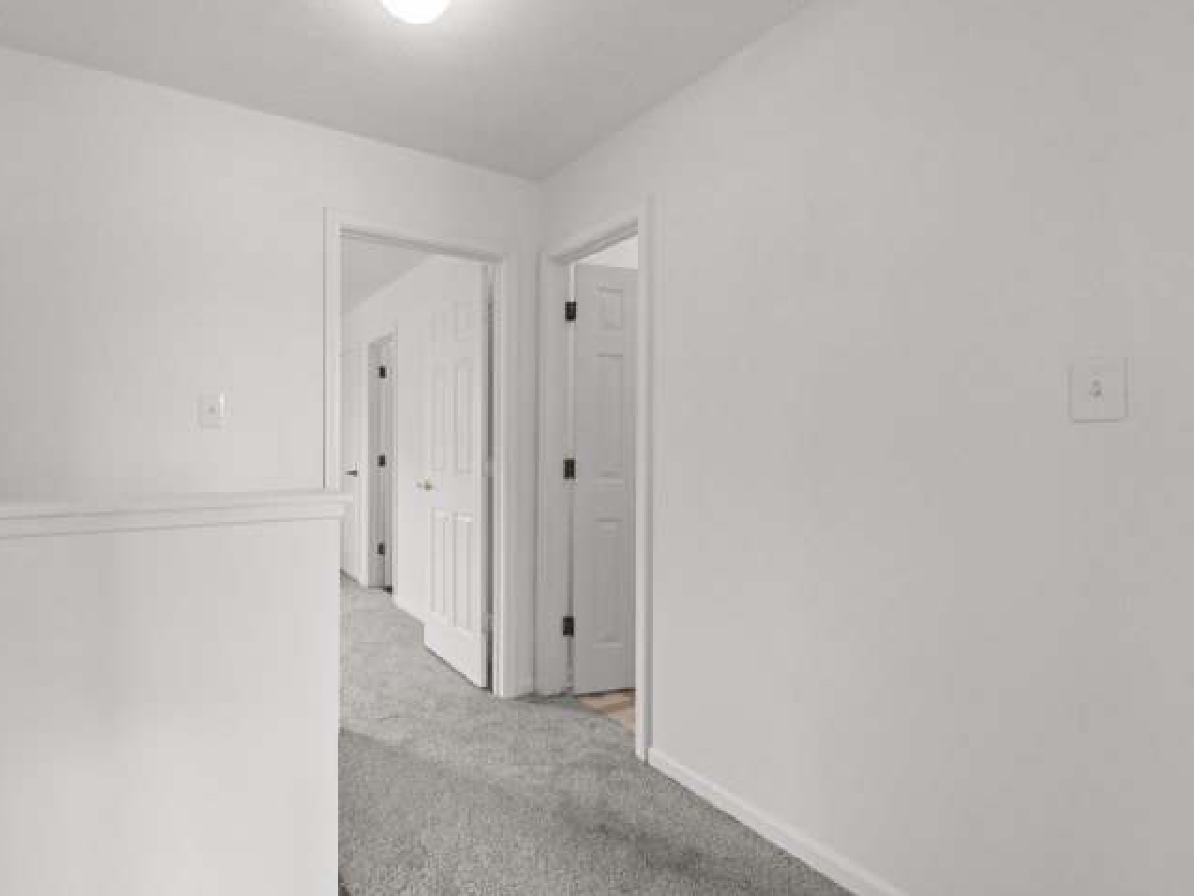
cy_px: 466
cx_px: 516
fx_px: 586
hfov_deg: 90.5
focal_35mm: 17
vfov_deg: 74.7
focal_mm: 10
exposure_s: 1/6
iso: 250
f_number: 9
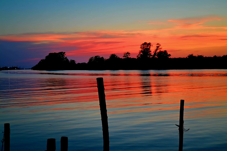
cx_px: 114
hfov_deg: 39.6
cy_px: 76
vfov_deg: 27.0
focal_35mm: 50
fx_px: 315
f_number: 8
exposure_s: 1/30
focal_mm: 50
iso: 800
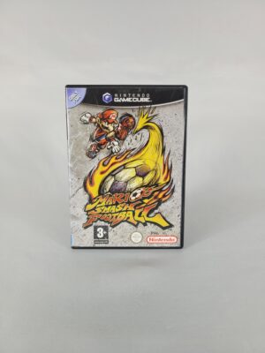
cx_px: 132
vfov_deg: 67.3
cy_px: 176
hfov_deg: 53.1
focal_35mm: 26
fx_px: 265
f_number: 1.8
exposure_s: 1/189
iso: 40
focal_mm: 5.4
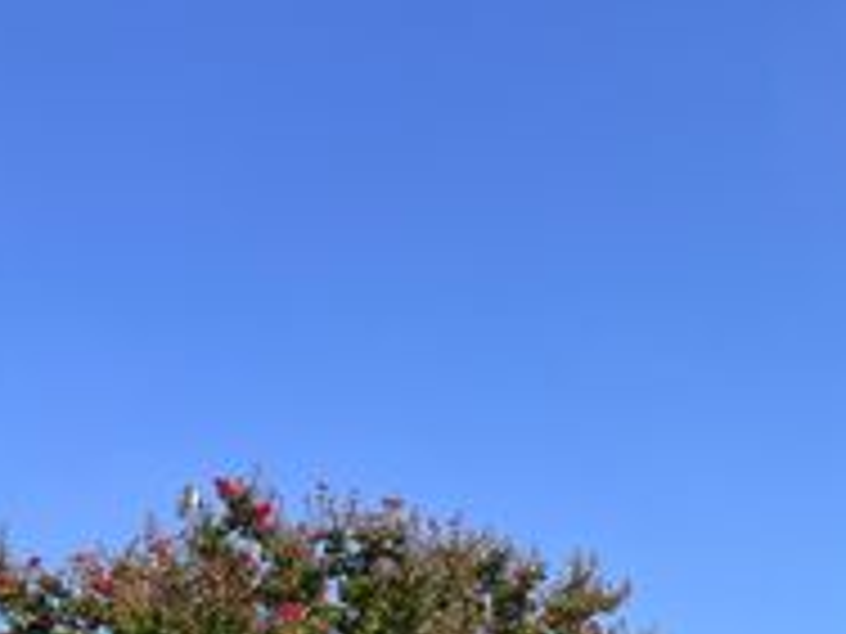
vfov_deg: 20.7
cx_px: 1094
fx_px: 1686
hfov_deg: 24.6
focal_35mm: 69
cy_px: 618
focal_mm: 5.7
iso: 50
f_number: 1.5
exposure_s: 1/3704
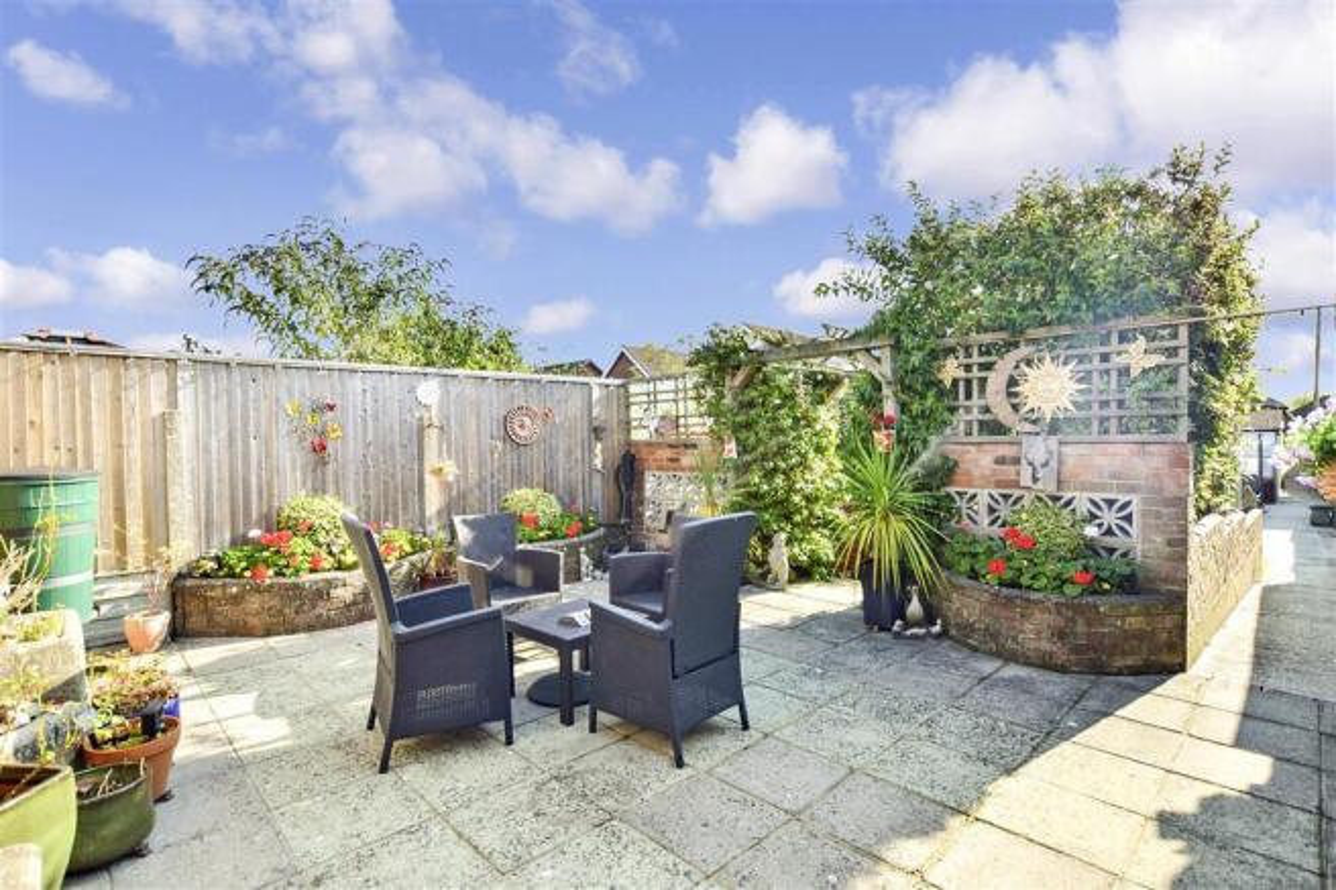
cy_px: 445
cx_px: 668
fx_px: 556
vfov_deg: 77.3
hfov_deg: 100.4
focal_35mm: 15
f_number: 8
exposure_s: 1/250
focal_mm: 10
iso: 200
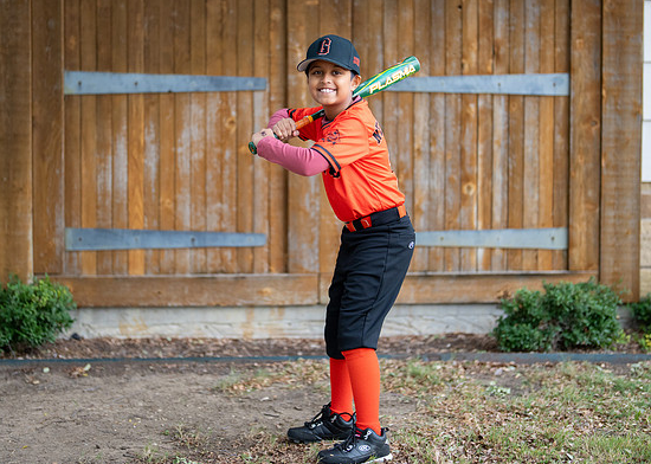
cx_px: 305
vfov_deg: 19.7
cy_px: 173
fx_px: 1330
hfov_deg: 27.5
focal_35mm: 72
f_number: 1.2
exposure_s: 1/640
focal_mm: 50
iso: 500
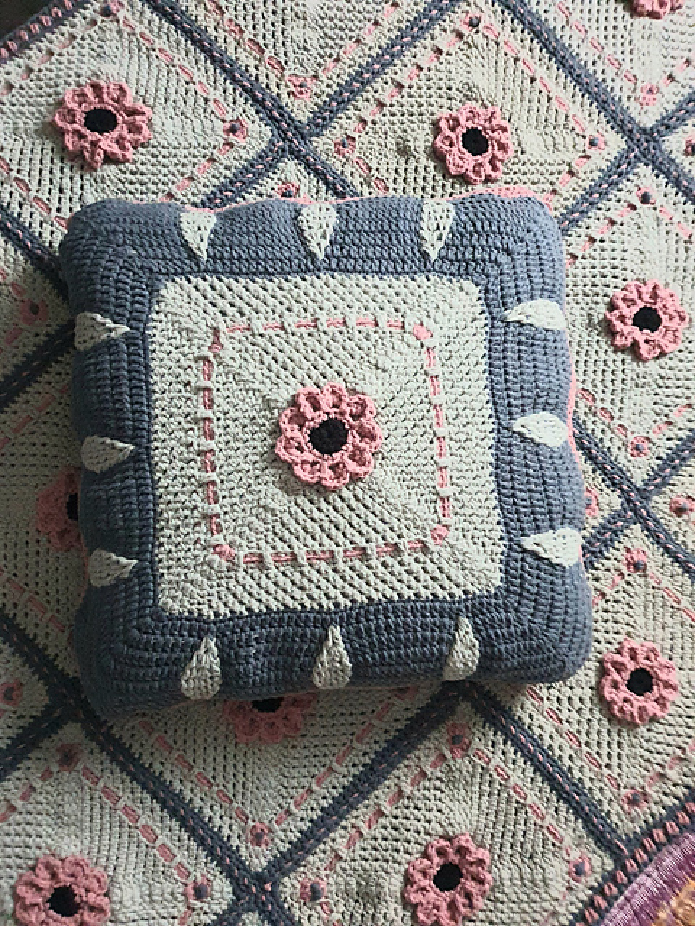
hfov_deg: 53.1
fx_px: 696
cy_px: 463
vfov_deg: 67.3
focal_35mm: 26
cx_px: 348
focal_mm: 4.32
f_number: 1.5
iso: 500
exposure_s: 1/10
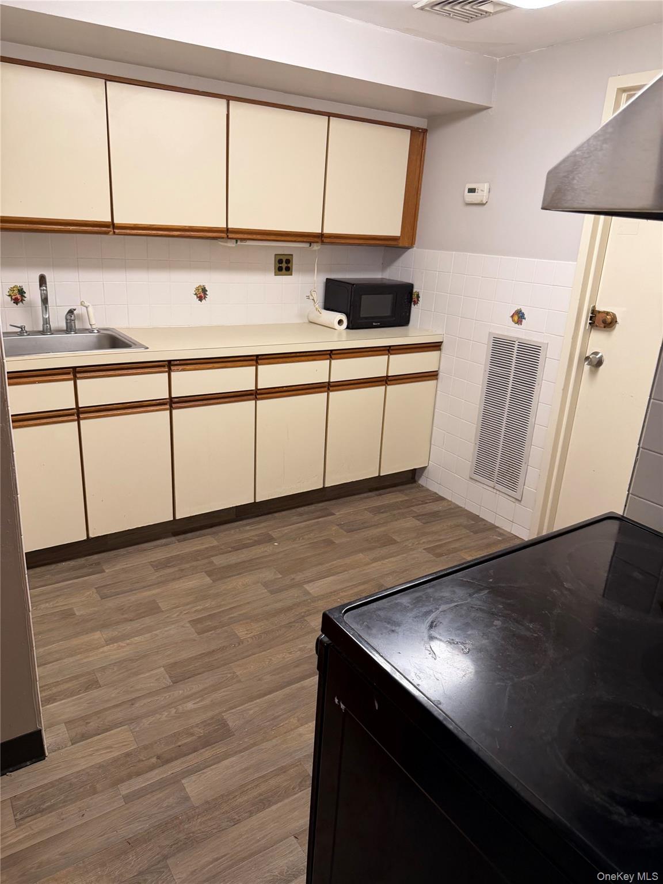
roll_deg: -4.3
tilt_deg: -17.2
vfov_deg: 71.6
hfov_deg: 56.8
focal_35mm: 24
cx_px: 332
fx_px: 613
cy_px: 442
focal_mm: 6.76
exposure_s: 1/120
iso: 200
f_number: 1.78
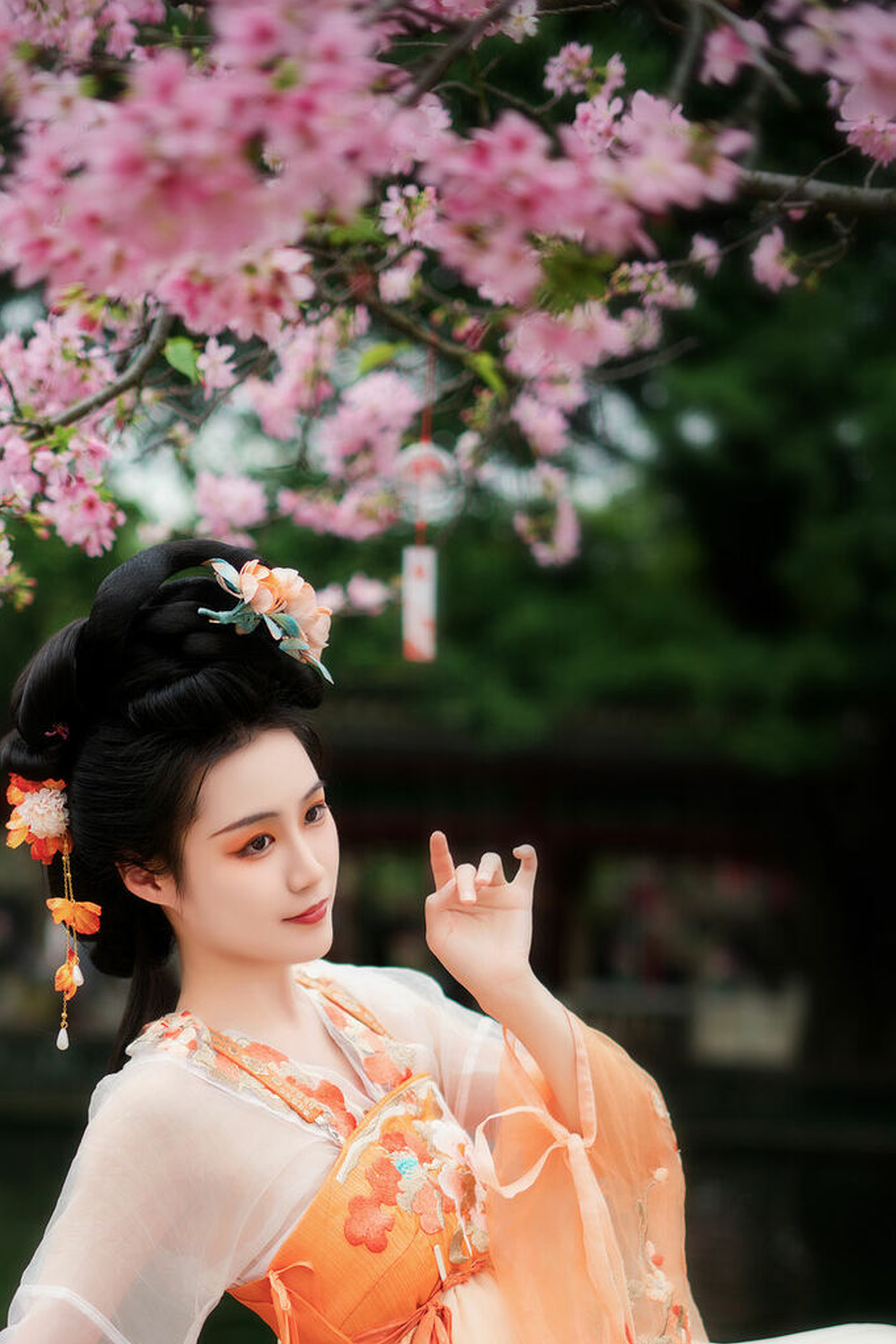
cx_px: 223
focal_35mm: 77
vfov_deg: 26.0
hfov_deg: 17.6
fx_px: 2874
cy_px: 1011
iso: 100
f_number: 1.8
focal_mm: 50
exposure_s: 1/320
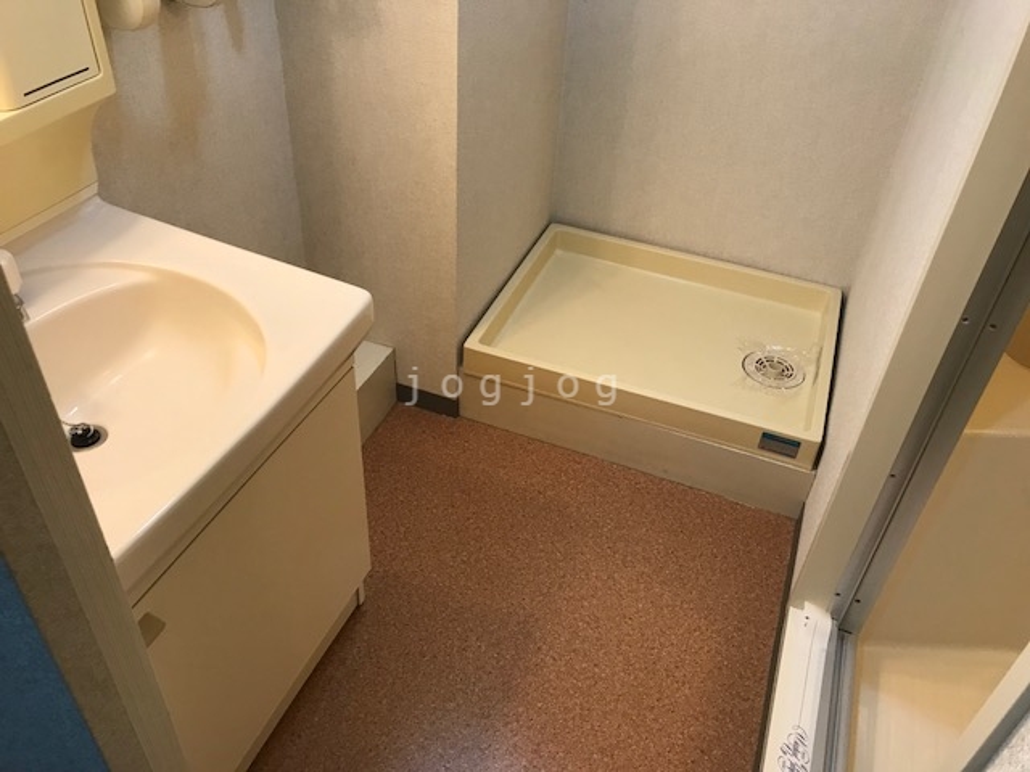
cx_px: 515
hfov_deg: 63.4
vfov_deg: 49.7
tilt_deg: -37.2
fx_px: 833
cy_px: 386
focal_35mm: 28
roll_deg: -3.8
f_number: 1.8
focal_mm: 3.99
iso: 32
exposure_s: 1/33
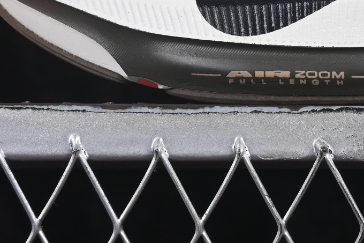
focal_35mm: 307
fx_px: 3103
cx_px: 487
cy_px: -204
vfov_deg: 4.4
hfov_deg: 6.6
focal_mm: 50
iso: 160
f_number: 8
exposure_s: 1/80
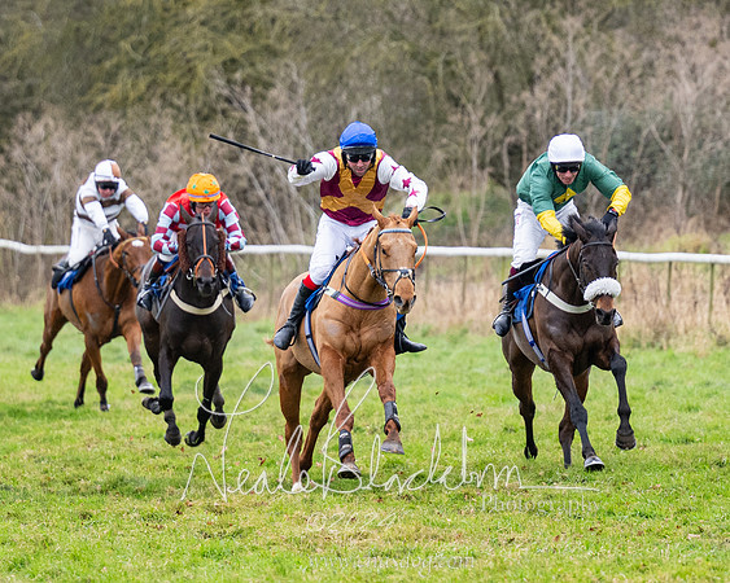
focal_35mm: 432
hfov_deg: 4.5
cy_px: 281
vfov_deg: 3.6
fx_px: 9331
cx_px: 339
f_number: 2.8
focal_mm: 140
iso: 640
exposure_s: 1/1000
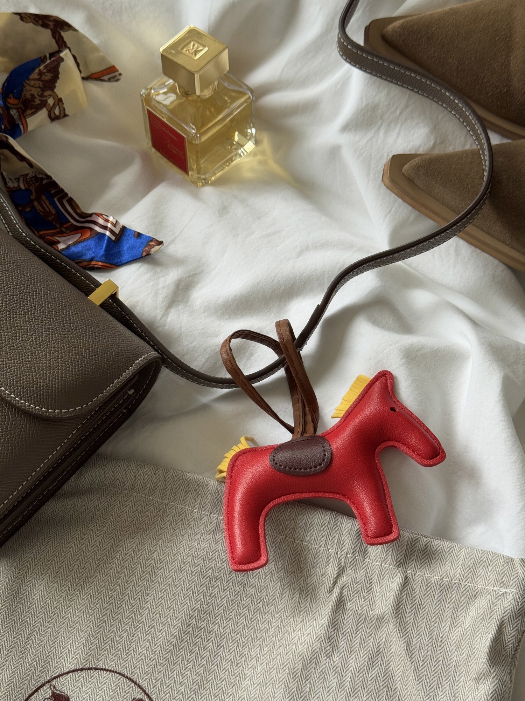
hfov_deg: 30.3
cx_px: 262
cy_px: 350
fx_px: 971
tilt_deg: -67.7
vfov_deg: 39.7
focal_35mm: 48
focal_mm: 6.76
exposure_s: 1/65
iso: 100
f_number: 1.78
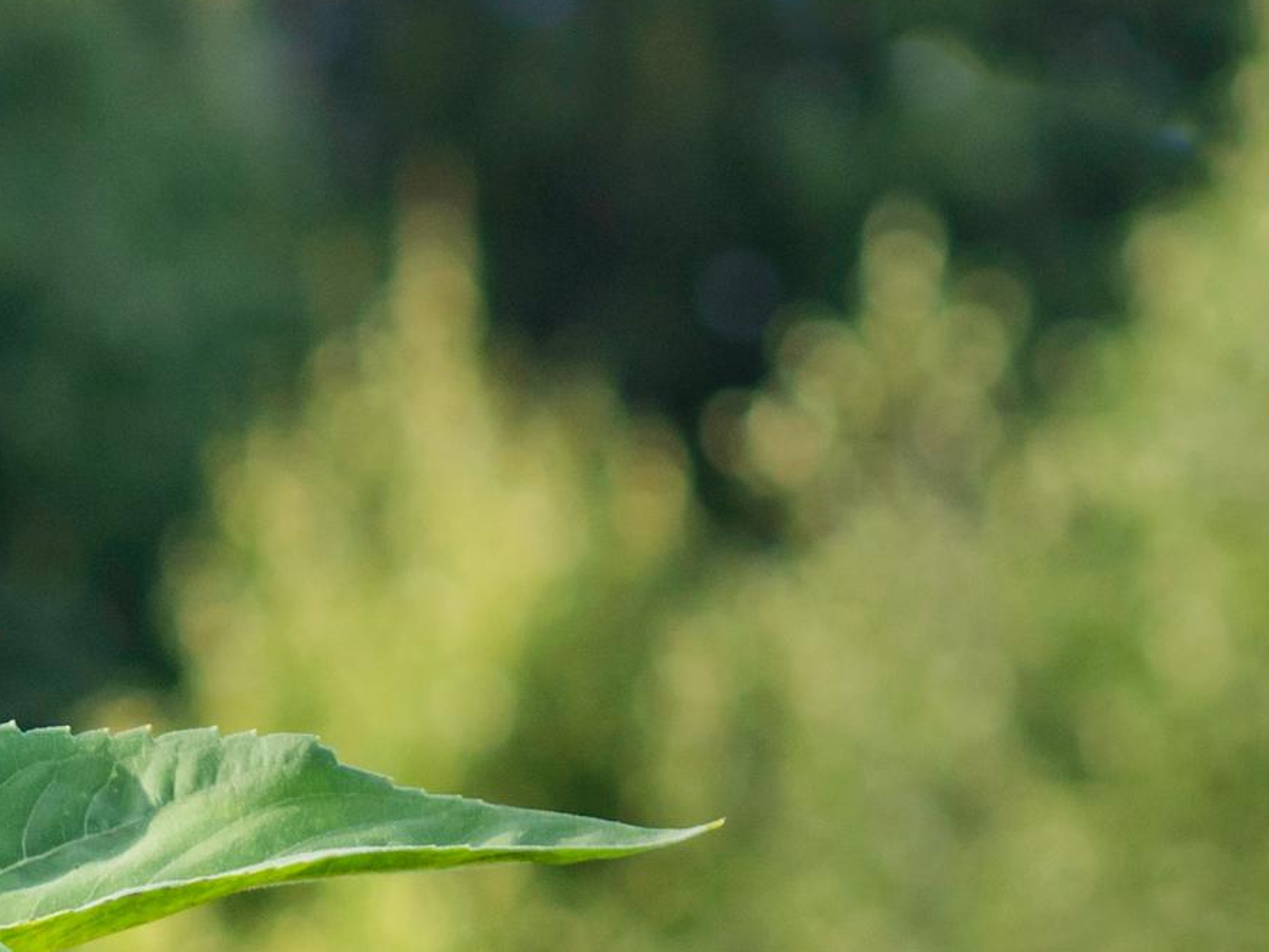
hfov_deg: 5.0
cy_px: 1974
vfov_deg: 3.8
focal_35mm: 390
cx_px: -798
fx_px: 14301
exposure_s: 1/1600
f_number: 2.8
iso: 400
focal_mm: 45
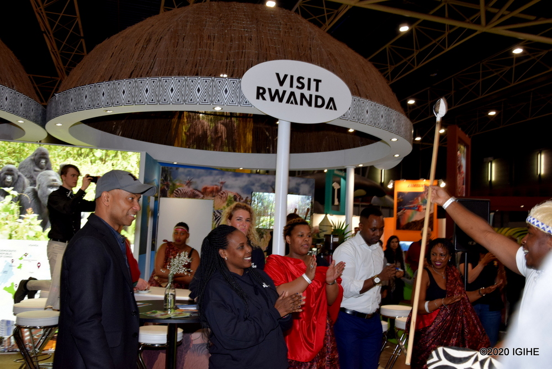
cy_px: 184
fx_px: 553
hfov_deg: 53.1
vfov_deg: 37.0
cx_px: 276
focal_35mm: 36
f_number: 4.5
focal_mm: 24
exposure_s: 1/80
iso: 800
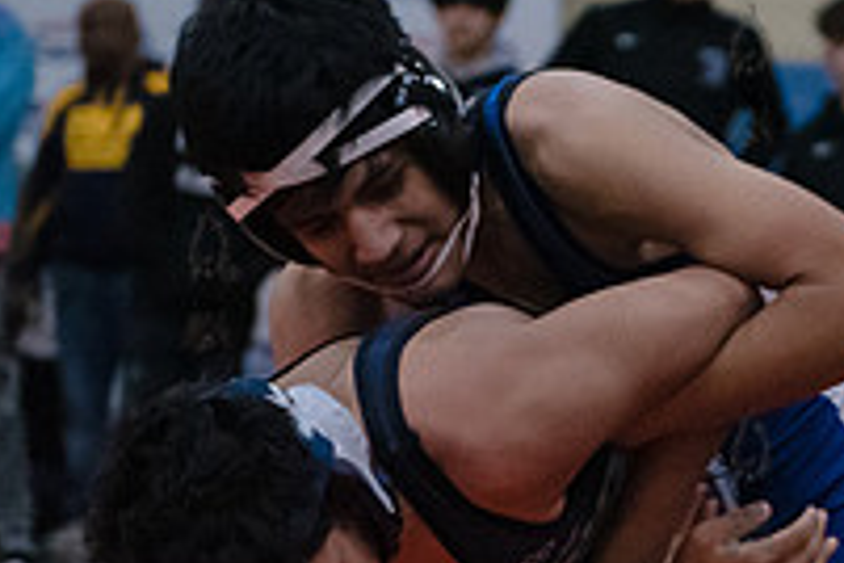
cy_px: 481
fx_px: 4454
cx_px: 747
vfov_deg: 7.2
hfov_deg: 10.8
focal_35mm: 190
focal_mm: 66
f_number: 3.2
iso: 8000
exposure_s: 1/400
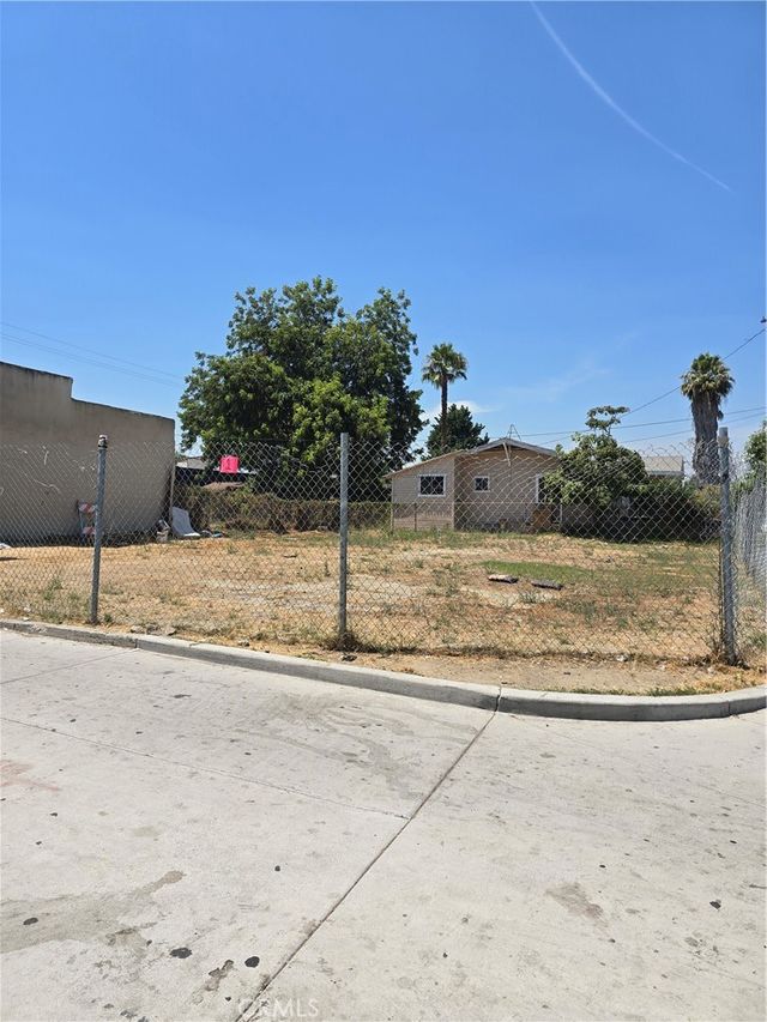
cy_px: 511
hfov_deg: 58.9
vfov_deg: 73.9
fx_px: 679
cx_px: 384
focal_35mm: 23
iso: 12
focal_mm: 6.3
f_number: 1.7
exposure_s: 1/1078
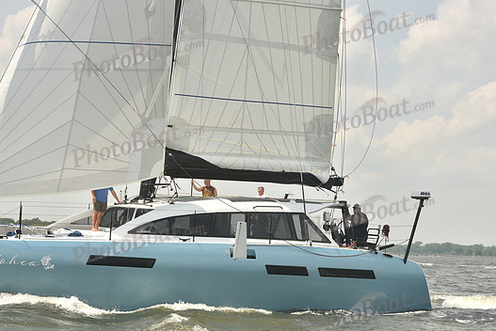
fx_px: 1061
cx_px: 254
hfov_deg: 26.3
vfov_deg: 17.7
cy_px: 179
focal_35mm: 77
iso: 250
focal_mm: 70
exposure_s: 1/800
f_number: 8
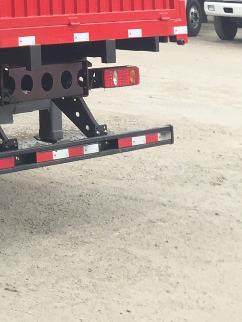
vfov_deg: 15.5
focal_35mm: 116
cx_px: -161
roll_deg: -0.7
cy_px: -172
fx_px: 1081
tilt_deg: +8.6
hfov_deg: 12.0
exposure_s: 1/344
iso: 32
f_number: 2.2
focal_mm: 4.15
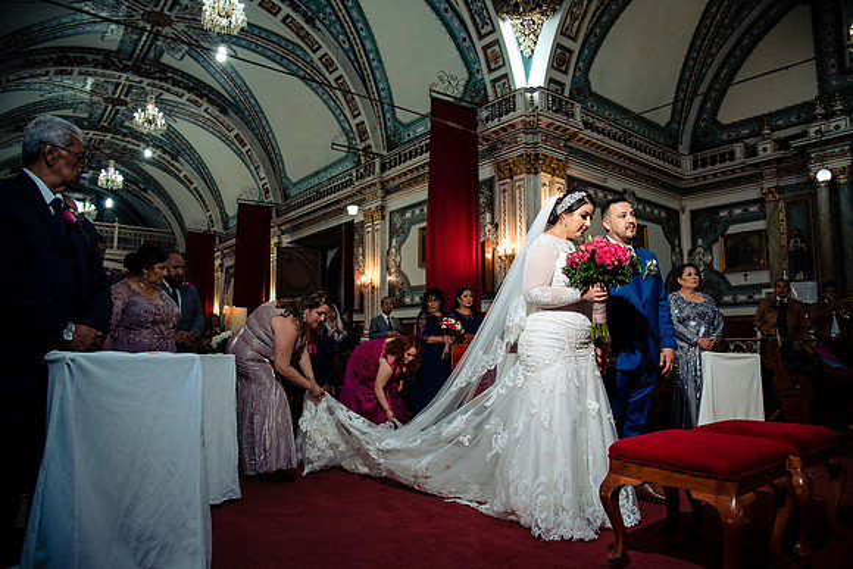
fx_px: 569
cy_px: 284
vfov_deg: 53.2
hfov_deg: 73.7
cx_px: 426
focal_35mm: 24
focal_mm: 24
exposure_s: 1/160
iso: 1600
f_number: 5
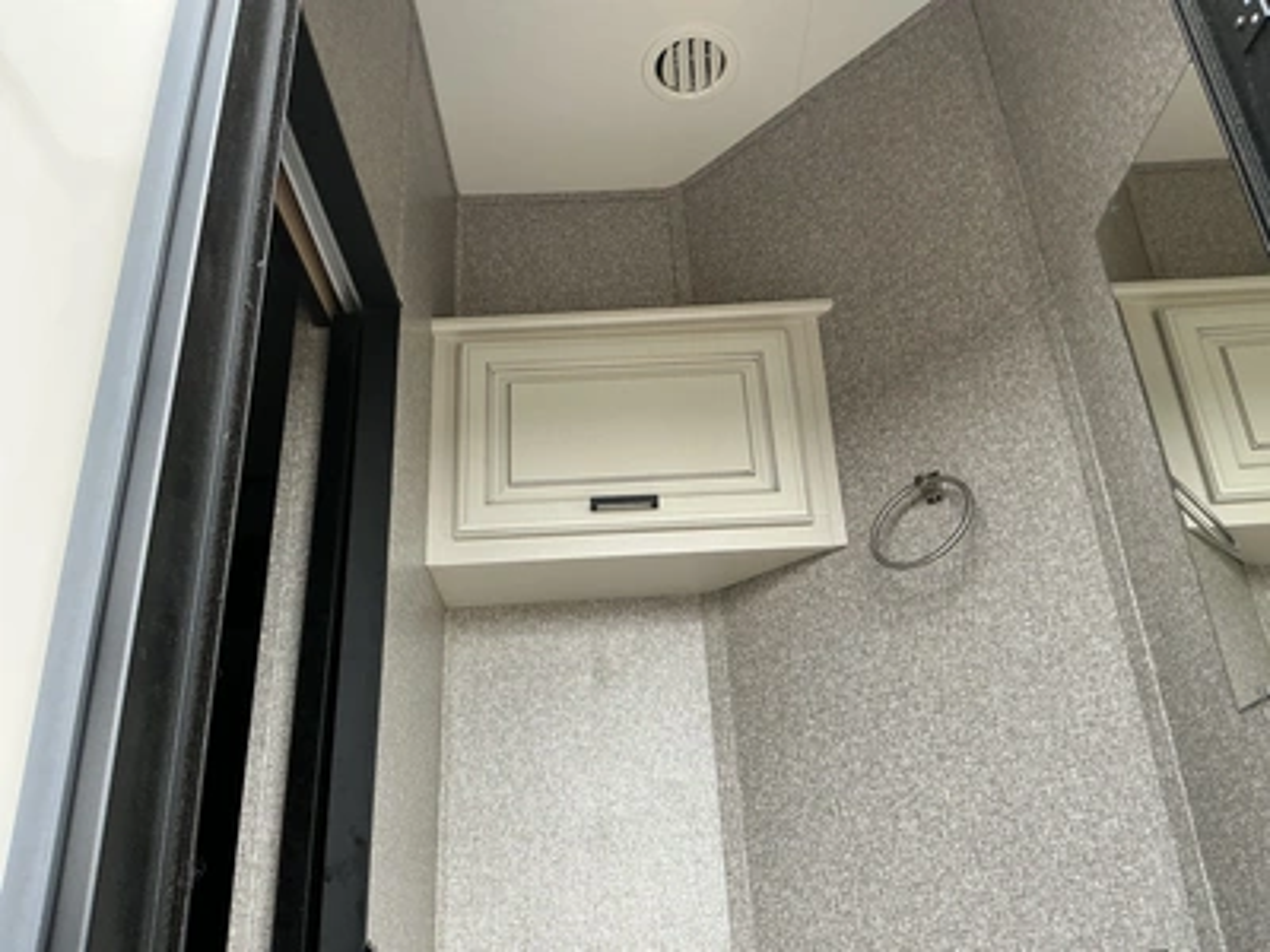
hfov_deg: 63.4
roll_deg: +2.5
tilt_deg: +26.5
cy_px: 476
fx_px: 1027
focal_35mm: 28
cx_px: 635
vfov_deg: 49.7
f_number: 1.8
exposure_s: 1/108
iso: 64
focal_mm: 3
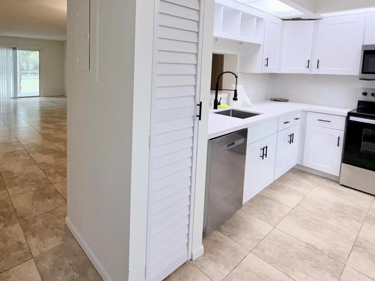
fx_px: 227
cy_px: 84
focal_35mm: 21
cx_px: 126
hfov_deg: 76.6
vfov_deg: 61.2
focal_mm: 2.22
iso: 160
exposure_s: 1/120
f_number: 2.2
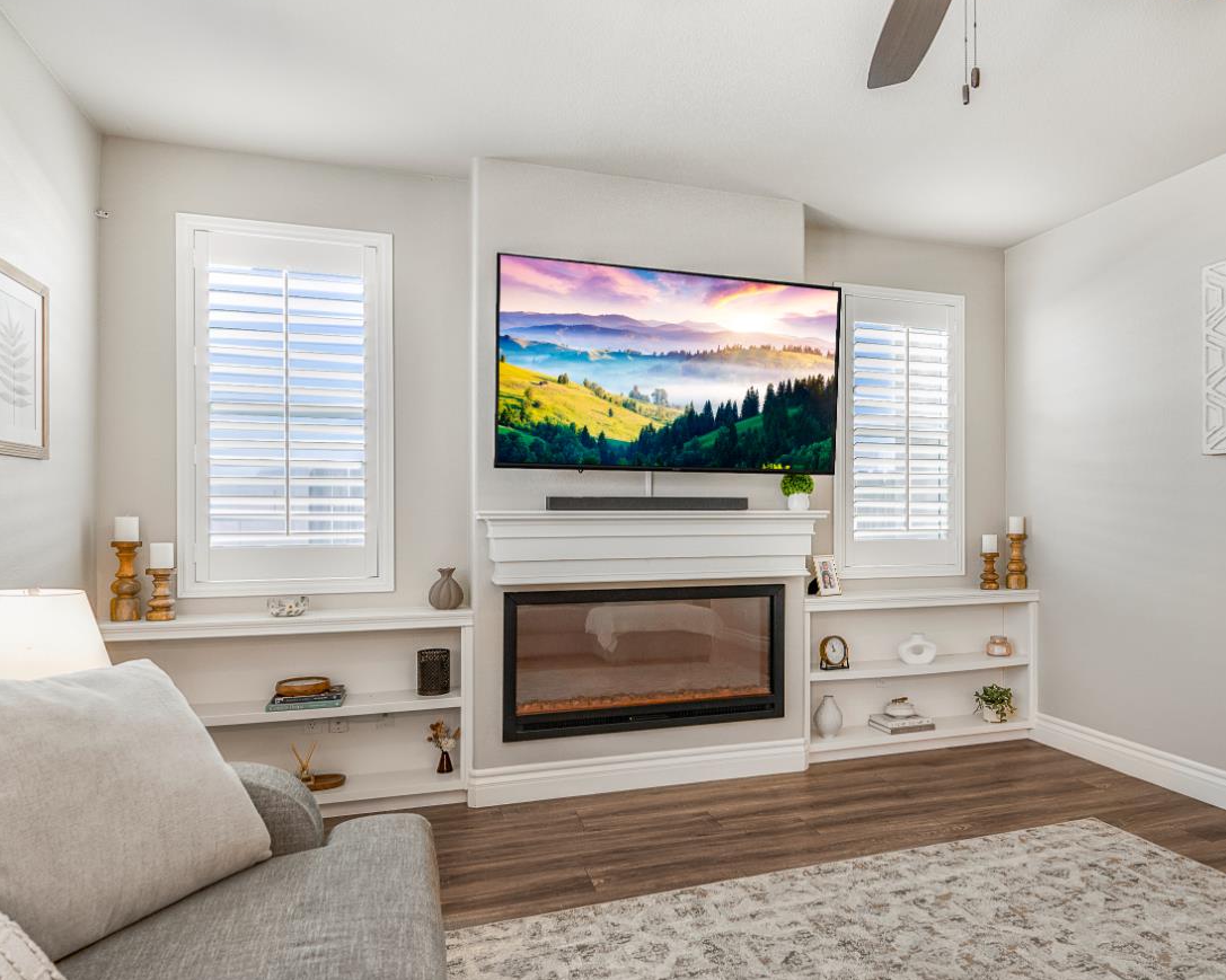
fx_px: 822
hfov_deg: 72.9
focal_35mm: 23
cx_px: 717
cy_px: 510
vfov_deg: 61.6
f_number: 4
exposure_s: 1/60
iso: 400
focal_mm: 17.5
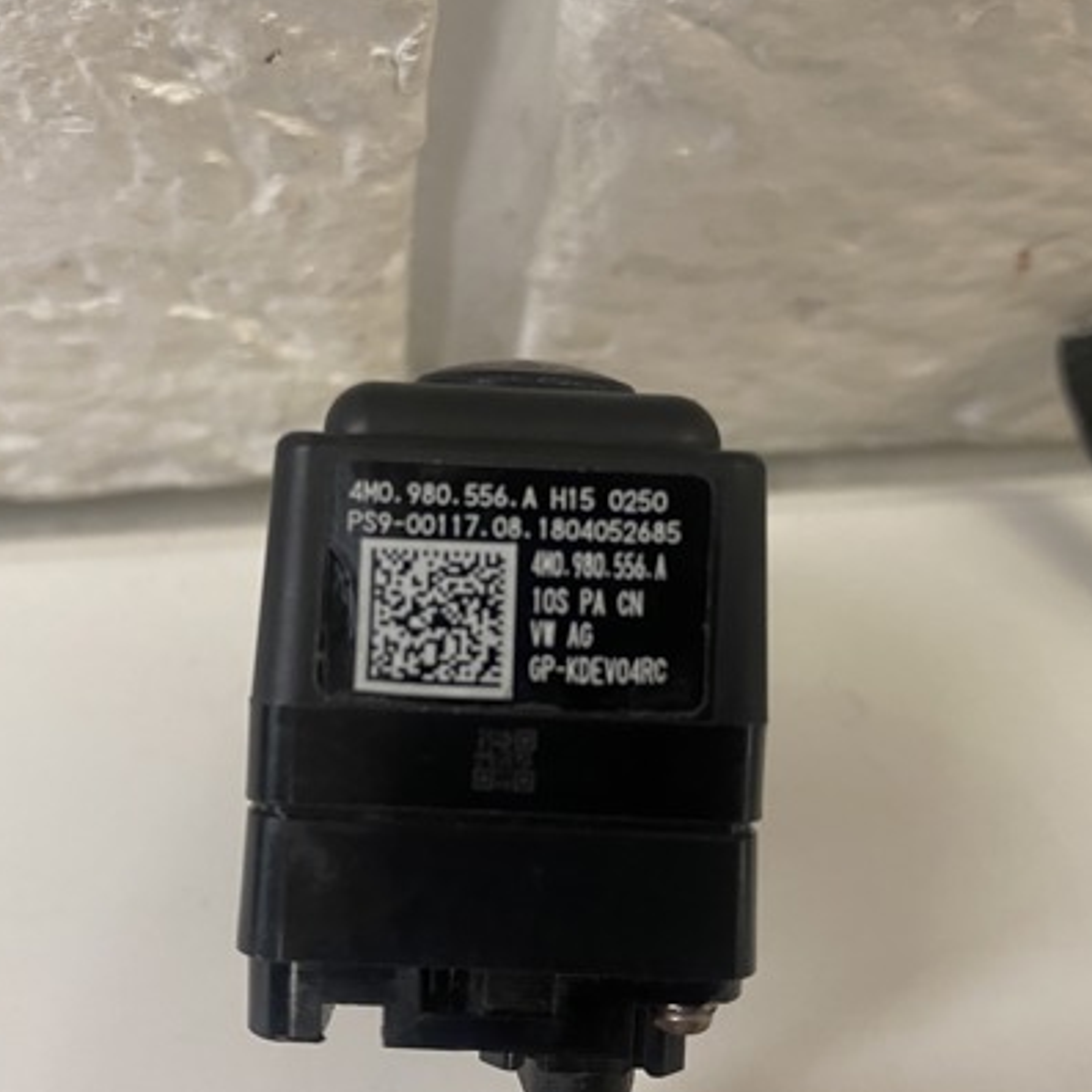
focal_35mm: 37
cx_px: 534
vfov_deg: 44.9
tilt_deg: -58.8
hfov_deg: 44.9
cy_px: 516
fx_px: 1321
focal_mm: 4.25
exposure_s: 1/50
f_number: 1.8
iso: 320
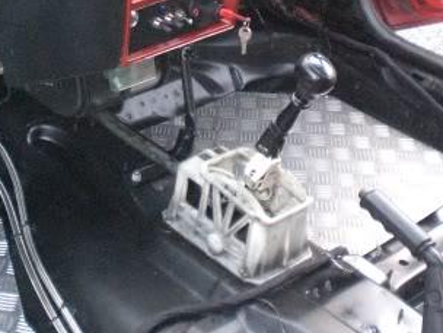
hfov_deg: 24.2
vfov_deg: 18.1
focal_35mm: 80
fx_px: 1024
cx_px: 119
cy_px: 20
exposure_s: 1/20
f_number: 3.1
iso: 800
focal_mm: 6.3
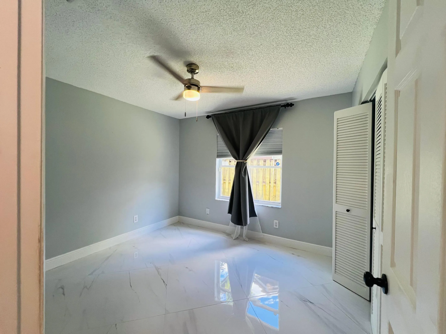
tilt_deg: -1.4
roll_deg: -1.1
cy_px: 167
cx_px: 223
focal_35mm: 13
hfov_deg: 106.2
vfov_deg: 89.9
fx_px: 167
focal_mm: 1.57
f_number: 1.8
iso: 100
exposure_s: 1/120
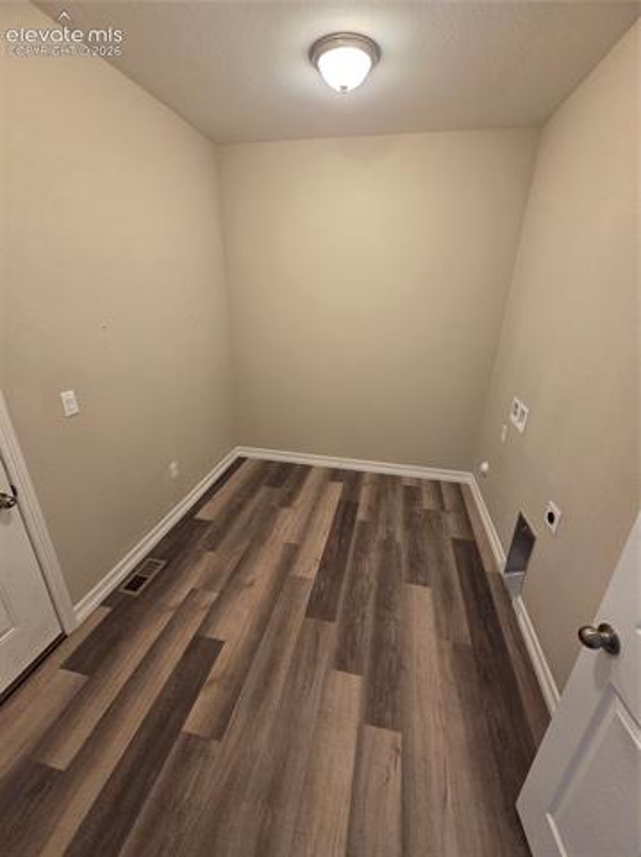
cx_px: 320
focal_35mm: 13
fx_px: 322
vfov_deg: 106.2
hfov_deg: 89.8
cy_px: 428
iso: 400
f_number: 2.2
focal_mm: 2.2
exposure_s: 1/60
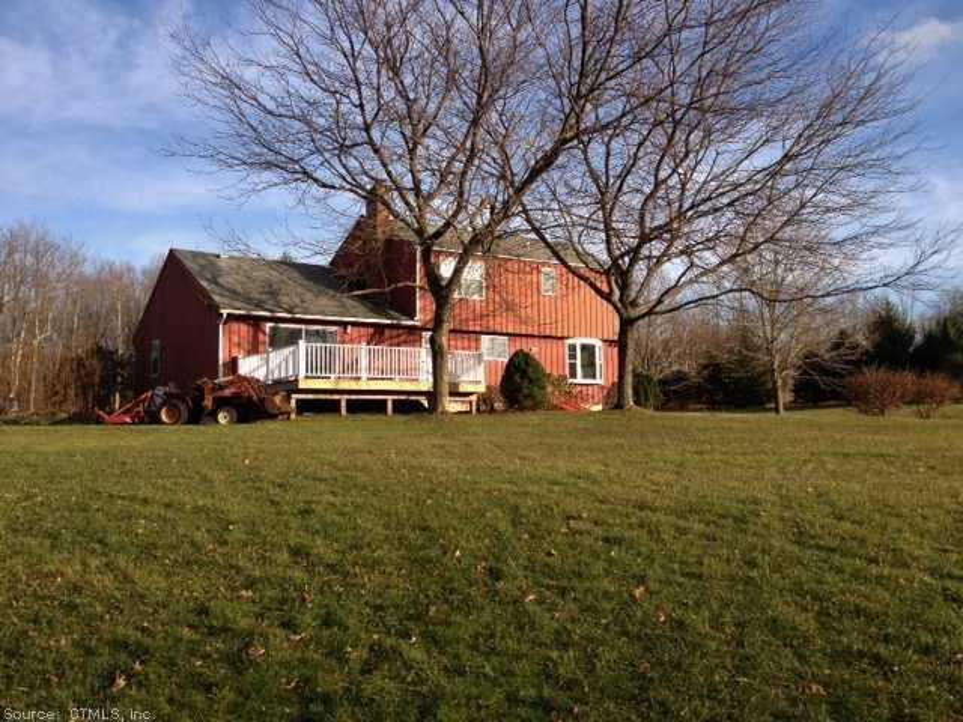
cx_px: 482
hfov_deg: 52.6
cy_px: 361
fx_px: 974
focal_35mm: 35
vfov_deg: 40.7
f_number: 2.4
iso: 50
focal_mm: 4.28
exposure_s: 1/920
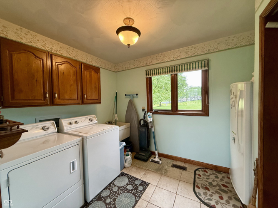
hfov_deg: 102.1
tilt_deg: -1.4
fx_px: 112
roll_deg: +1.6
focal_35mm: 14
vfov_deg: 85.7
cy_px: 104
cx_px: 139
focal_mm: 2.22
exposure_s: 1/120
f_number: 2.2
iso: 200
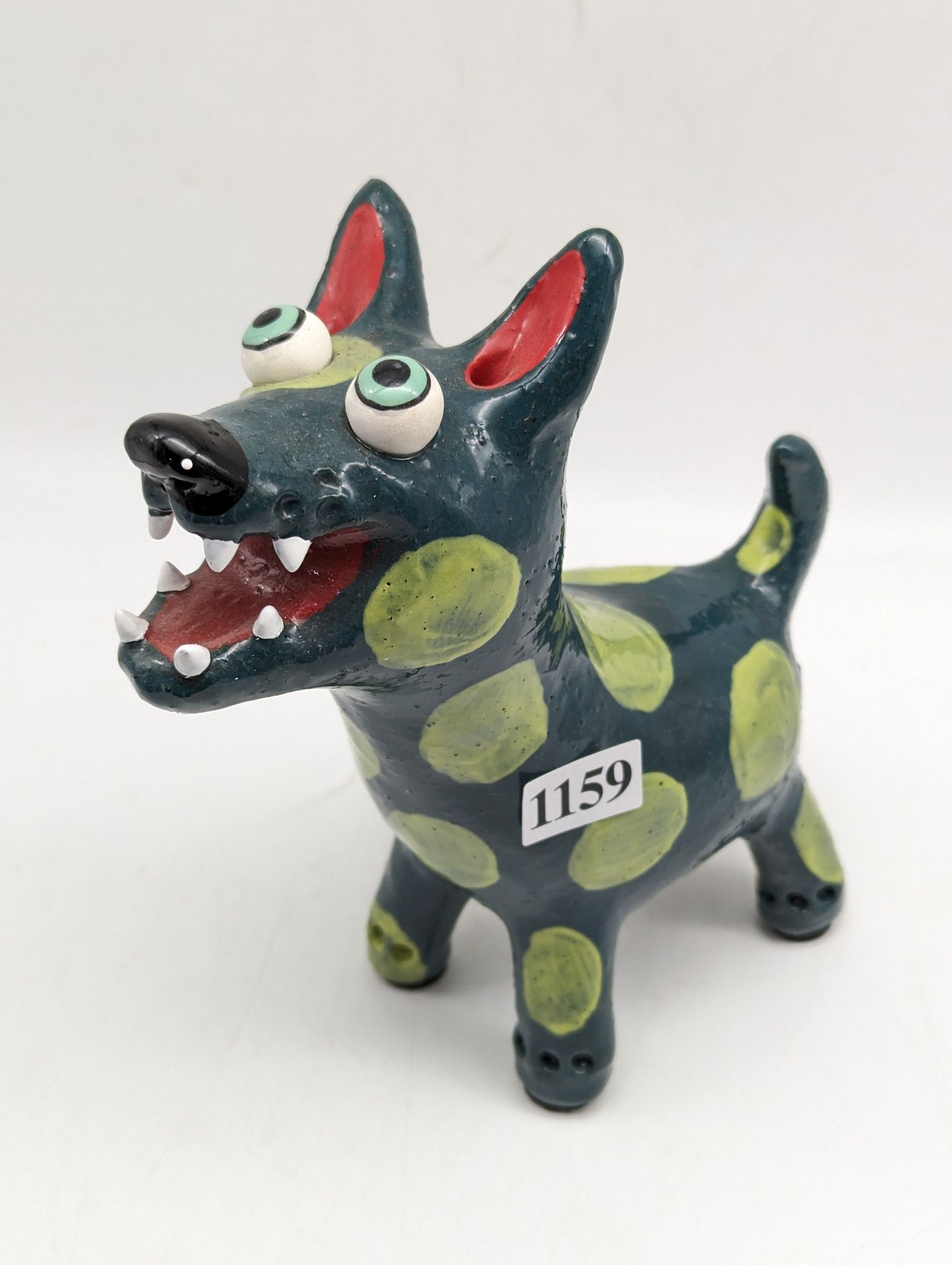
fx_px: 1756
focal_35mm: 48
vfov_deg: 39.6
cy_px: 632
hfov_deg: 30.3
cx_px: 476
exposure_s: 1/112
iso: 102
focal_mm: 6.81
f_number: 1.85
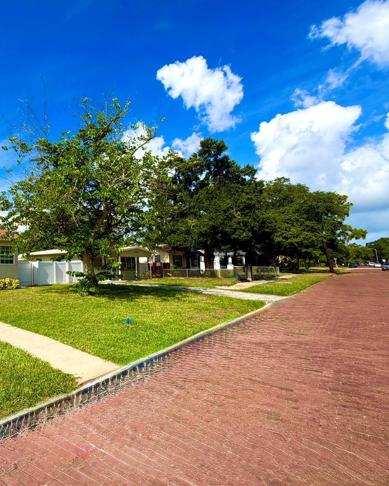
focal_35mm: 19
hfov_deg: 65.7
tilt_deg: +6.3
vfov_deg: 83.3
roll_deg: +1.7
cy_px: 235
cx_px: 90
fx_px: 273
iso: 20
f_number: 2.2
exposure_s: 1/820
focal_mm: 2.22
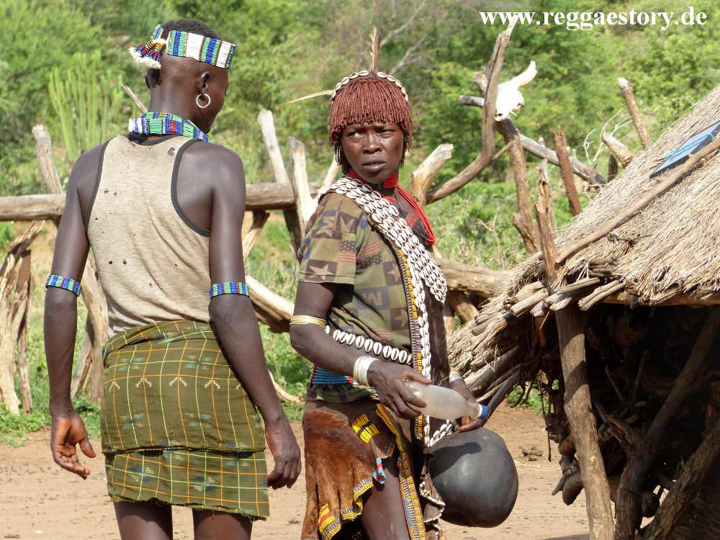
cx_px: 360
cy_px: 270
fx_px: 4118
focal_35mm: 198
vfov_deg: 7.5
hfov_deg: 10.0
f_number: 4
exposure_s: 1/400
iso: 100
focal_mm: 35.6
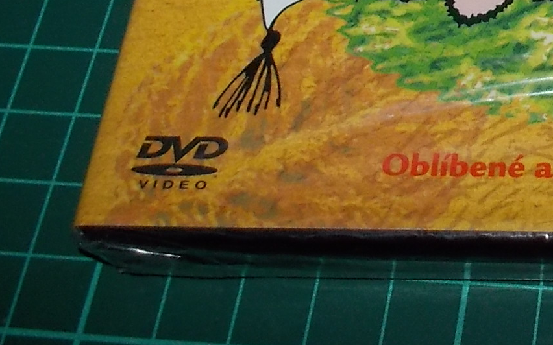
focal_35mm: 82
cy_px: -180
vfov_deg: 14.7
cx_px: 663
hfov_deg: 23.1
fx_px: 1235
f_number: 3.3
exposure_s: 1/30
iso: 200
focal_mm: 4.1
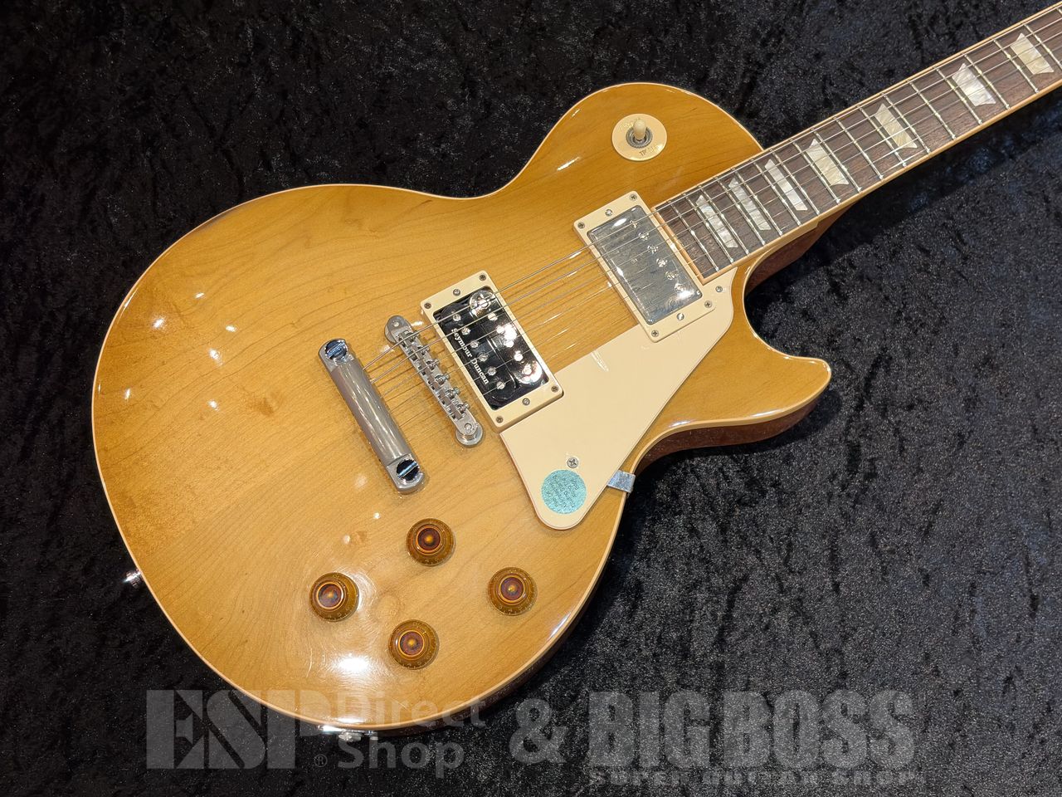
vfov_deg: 32.2
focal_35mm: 45
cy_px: 398
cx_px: 531
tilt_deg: -68.0
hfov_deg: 42.1
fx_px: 1381
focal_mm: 5.96
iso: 100
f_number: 1.6
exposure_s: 1/60
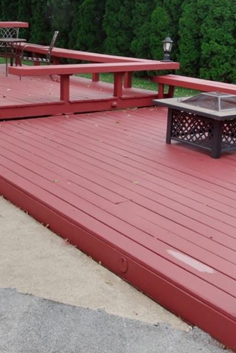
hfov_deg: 25.4
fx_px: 521
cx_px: 79
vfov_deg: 36.6
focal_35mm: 53
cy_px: 87
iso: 160
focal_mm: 10
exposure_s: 1/80
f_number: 9
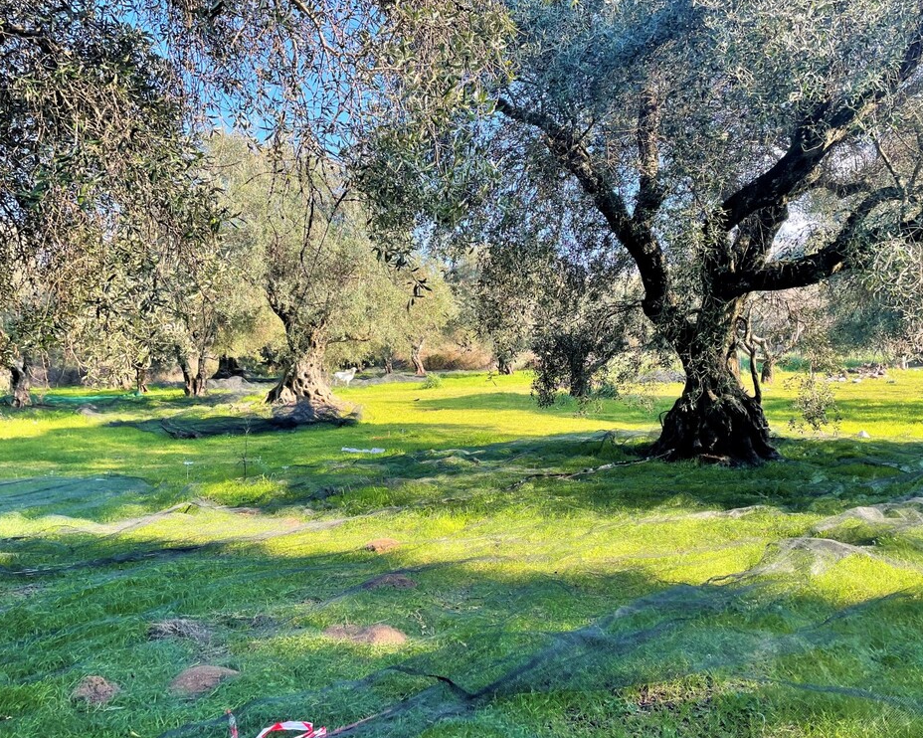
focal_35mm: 28
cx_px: 501
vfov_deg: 51.5
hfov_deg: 62.1
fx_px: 765
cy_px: 363
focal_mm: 4.2
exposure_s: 1/397
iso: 32
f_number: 1.6
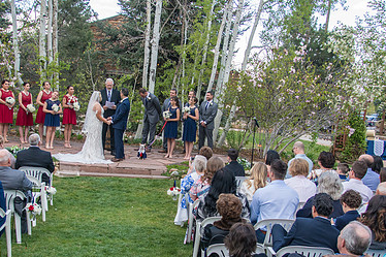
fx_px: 557
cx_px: 157
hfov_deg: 38.1
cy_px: 164
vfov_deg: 25.9
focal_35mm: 52
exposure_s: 1/320
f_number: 5
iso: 400
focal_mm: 24
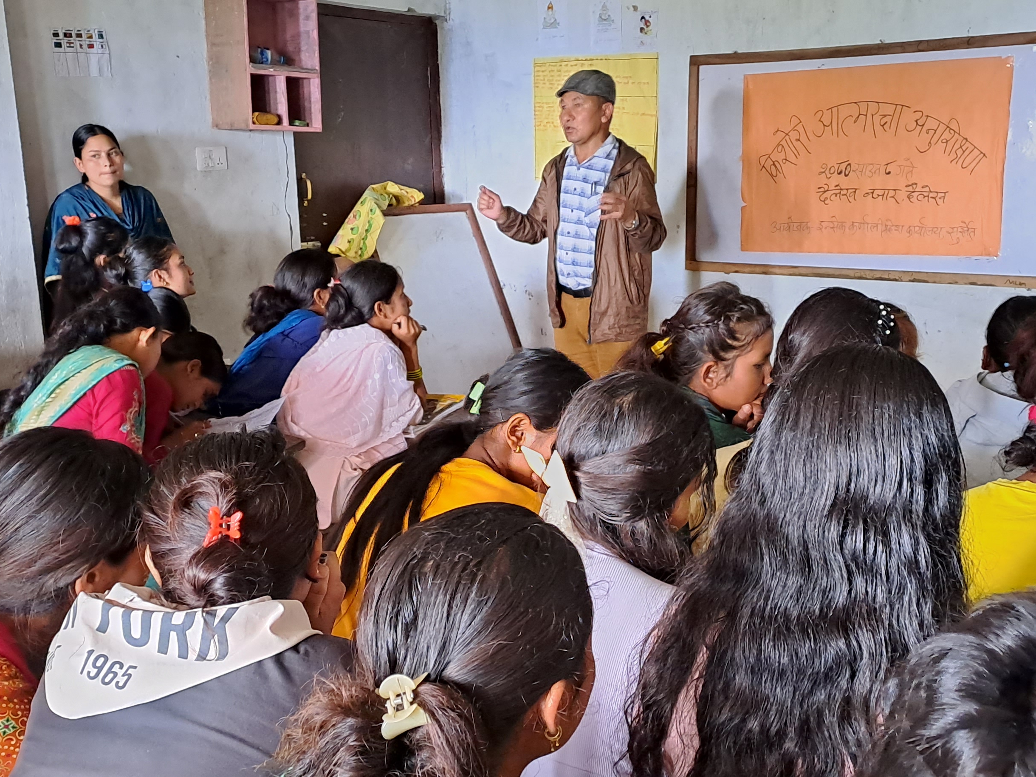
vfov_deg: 35.0
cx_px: 599
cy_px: 460
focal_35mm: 41
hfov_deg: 45.6
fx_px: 1227
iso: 400
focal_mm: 4.65
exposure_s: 1/20
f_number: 1.8
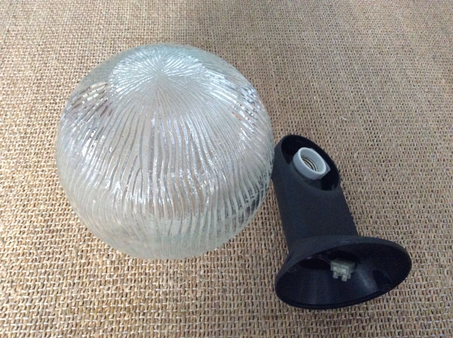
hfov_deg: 56.9
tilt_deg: -55.0
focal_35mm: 32
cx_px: 226
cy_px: 169
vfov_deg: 44.1
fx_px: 418
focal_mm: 3.3
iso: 320
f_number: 2.4
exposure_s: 1/17
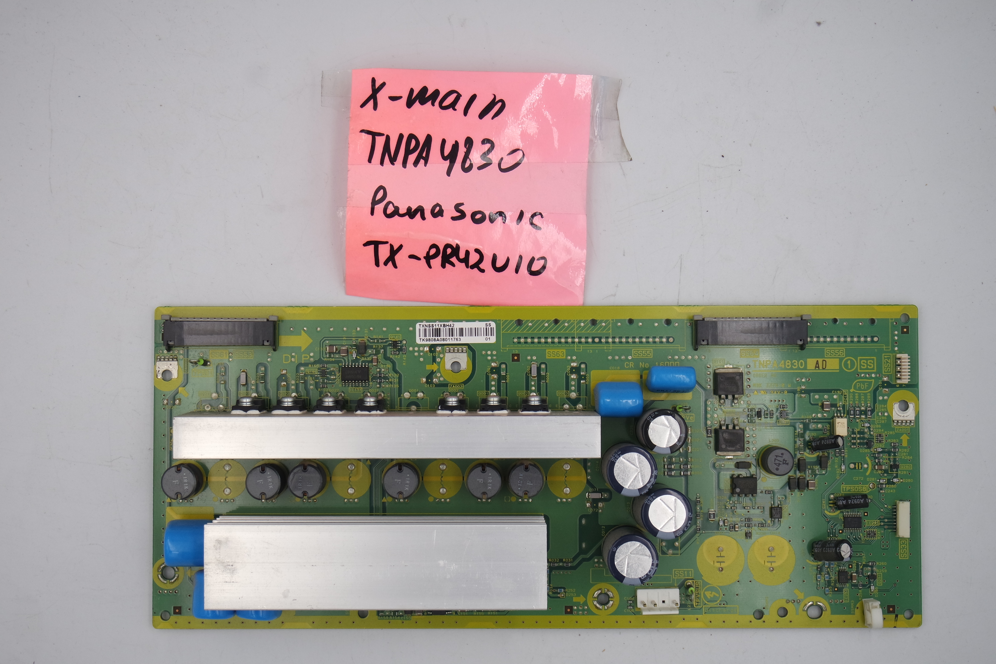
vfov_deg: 28.1
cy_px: 332
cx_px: 498
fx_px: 1328
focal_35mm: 48
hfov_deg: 41.1
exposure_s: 1/125
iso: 160
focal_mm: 18
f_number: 5.6
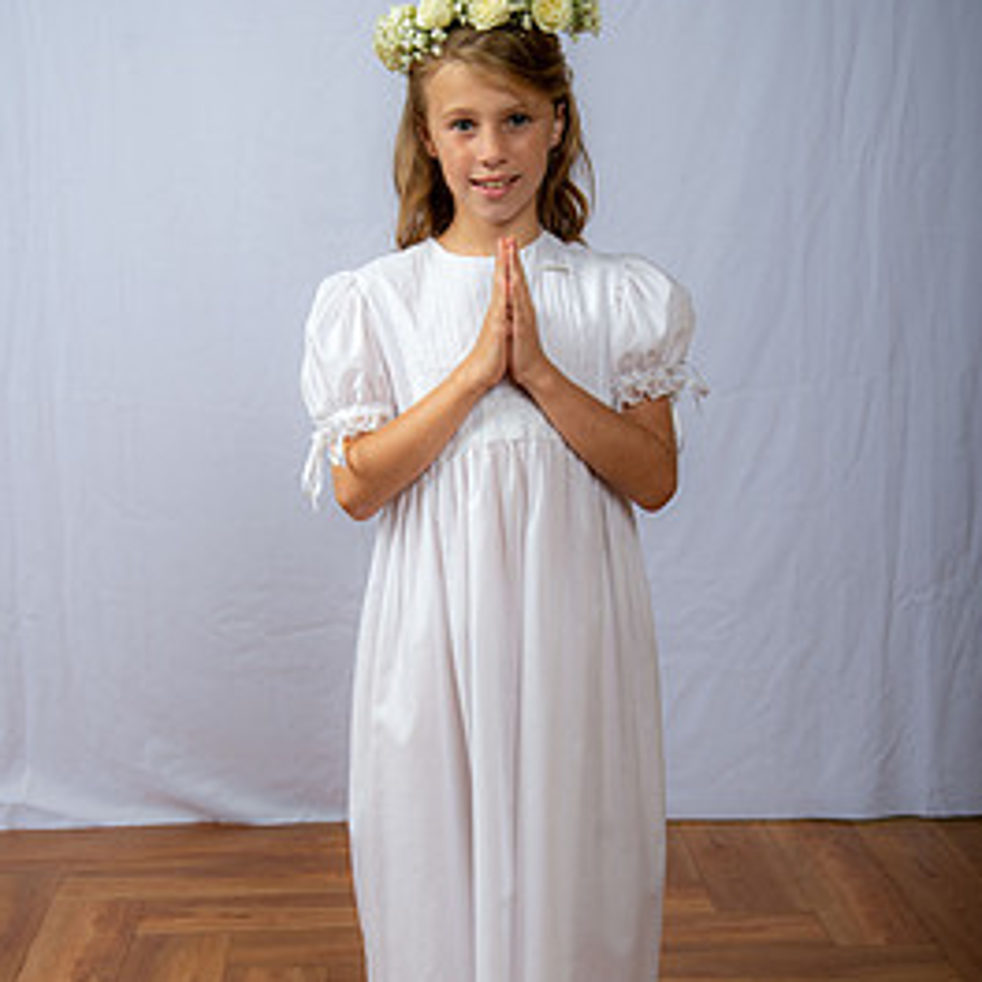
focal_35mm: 65
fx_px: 2086
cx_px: 493
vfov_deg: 26.5
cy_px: 554
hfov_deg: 26.5
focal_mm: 45
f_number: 6.3
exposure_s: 1/200
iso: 250
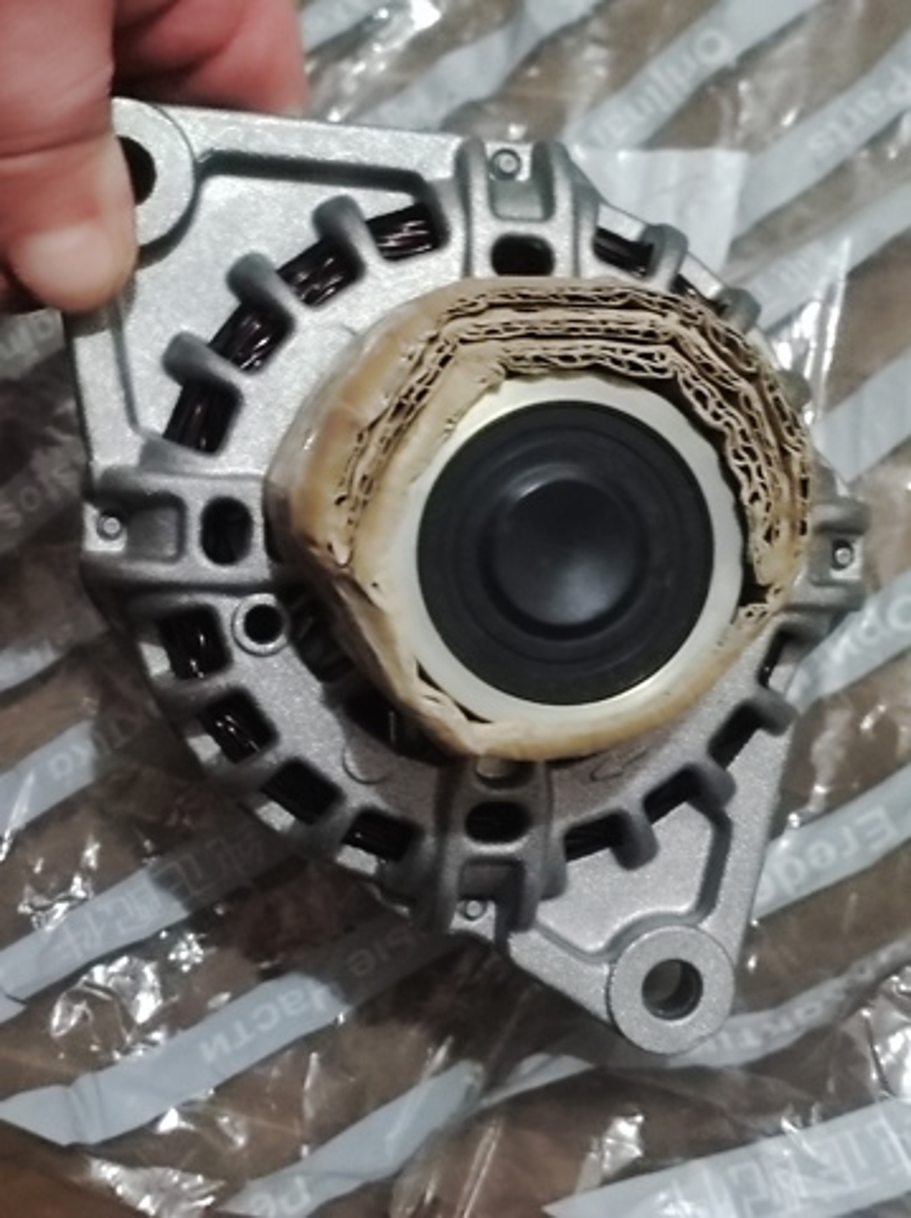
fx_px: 598
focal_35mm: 17
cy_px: 609
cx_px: 456
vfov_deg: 91.1
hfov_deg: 74.6
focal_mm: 4.74
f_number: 1.79
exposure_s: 1/33
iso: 3637
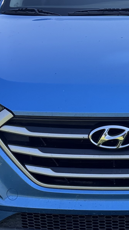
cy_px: 130
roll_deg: +0.2
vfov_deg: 24.2
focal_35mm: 88
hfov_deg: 13.5
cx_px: 136
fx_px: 535
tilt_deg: -15.2
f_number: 1.78
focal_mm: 6.76
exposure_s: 1/992
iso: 100
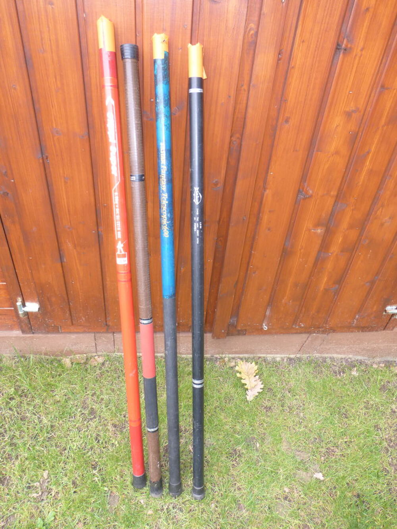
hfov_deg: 56.8
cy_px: 264
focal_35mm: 24
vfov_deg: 71.6
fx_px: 367
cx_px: 198
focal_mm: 4.3
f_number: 3.3
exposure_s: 1/60
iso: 125
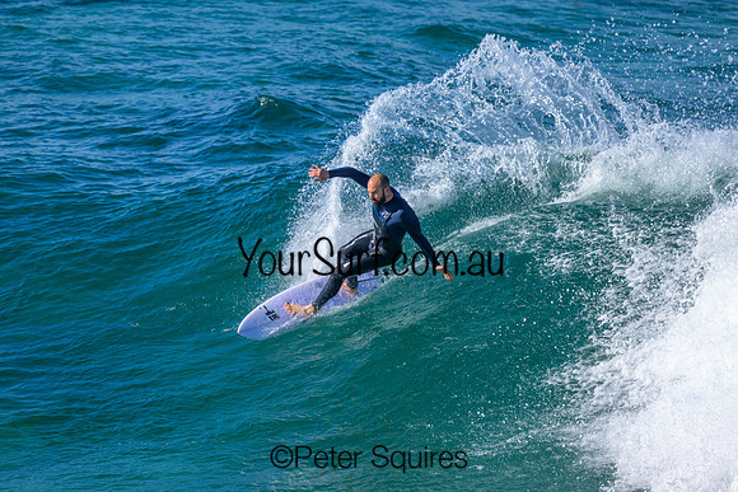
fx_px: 16403
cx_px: 369
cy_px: 246
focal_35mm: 800
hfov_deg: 2.6
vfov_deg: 1.7
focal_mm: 800
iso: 450
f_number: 6.3
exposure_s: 1/2000
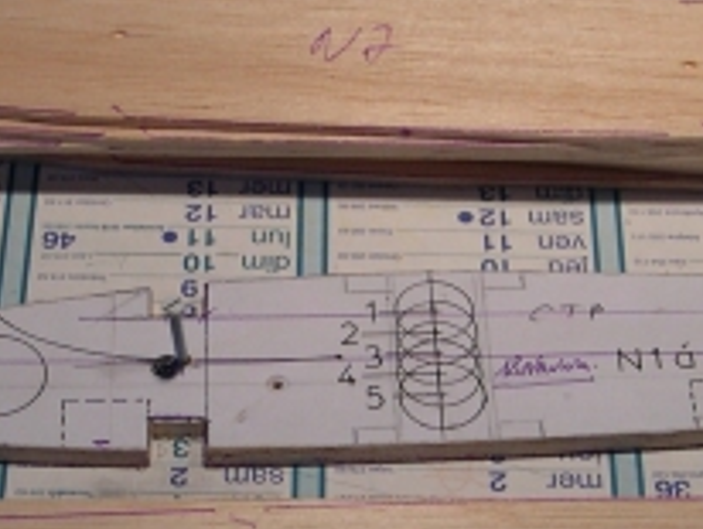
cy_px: 324
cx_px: 270
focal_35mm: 118
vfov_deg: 12.6
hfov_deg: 16.7
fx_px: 2399
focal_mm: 8
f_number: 2.8
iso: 100
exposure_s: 1/79.1
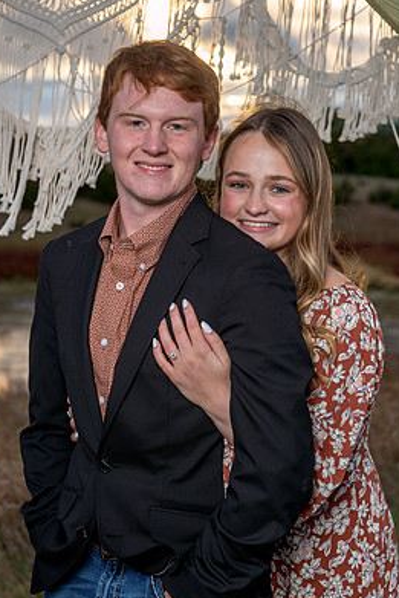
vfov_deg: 29.2
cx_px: 183
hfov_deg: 19.7
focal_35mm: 69
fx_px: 1146
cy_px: 317
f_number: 5
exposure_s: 1/160
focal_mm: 60
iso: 160
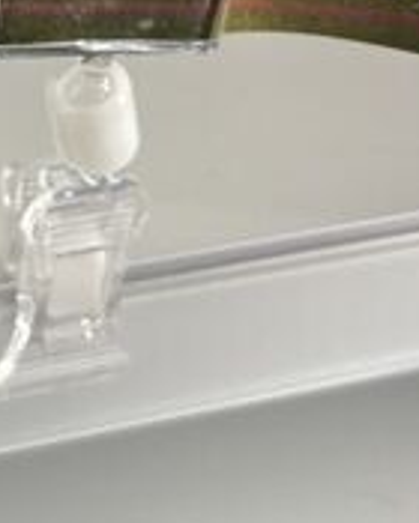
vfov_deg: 16.6
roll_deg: -8.0
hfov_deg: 13.5
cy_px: -140
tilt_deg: -33.1
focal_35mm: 110
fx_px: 1705
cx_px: -120
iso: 40
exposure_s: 1/153
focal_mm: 5.1
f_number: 1.6
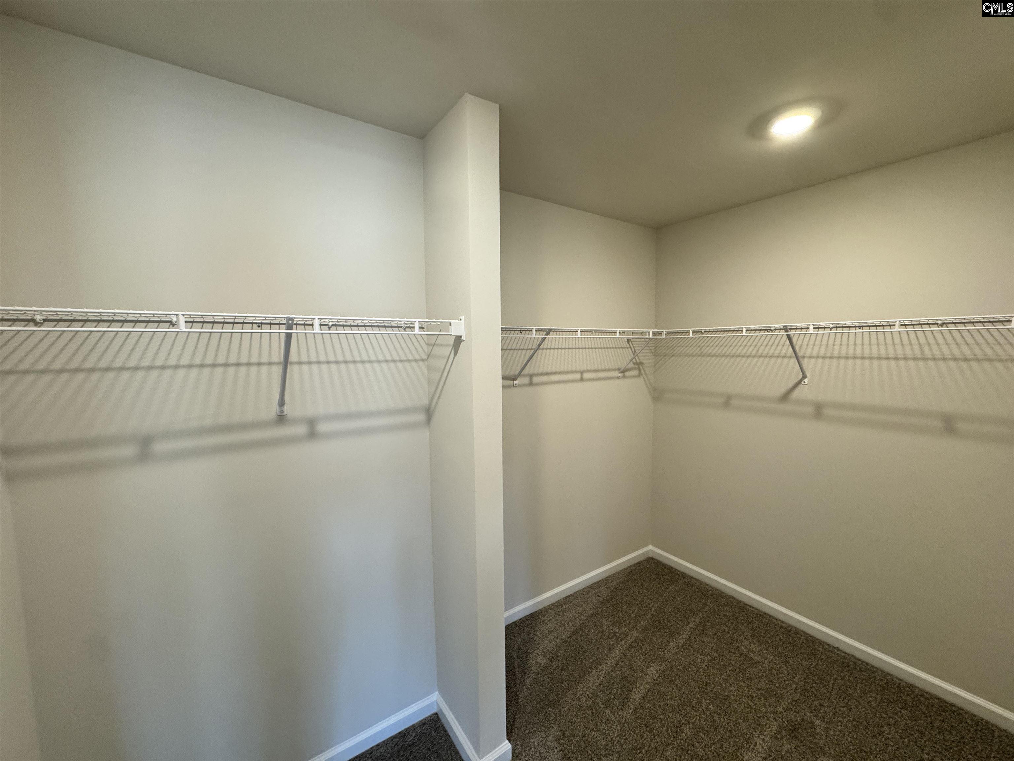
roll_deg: +1.5
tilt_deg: -3.6
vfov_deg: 85.7
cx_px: 507
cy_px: 380
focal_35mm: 14
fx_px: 410
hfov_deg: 102.1
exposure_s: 1/120
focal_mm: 2.22
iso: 250
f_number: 2.2
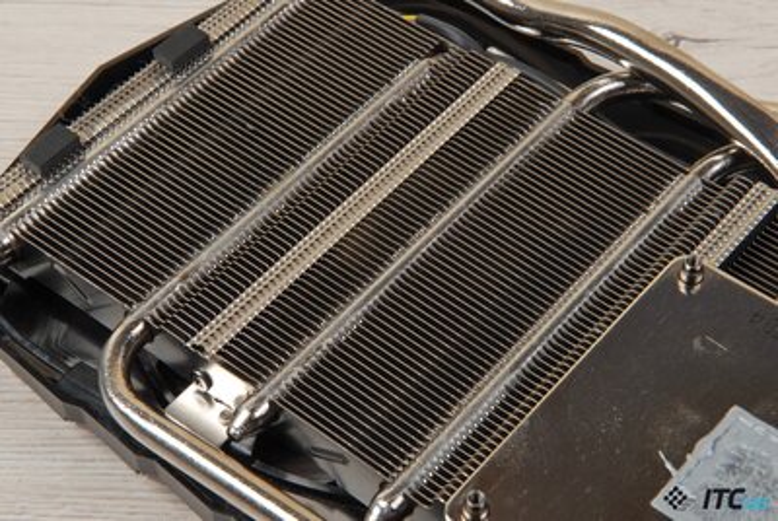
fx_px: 1786
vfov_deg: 16.6
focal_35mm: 82
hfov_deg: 24.6
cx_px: 389
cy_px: 260
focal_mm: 55
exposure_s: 1/80
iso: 100
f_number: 20
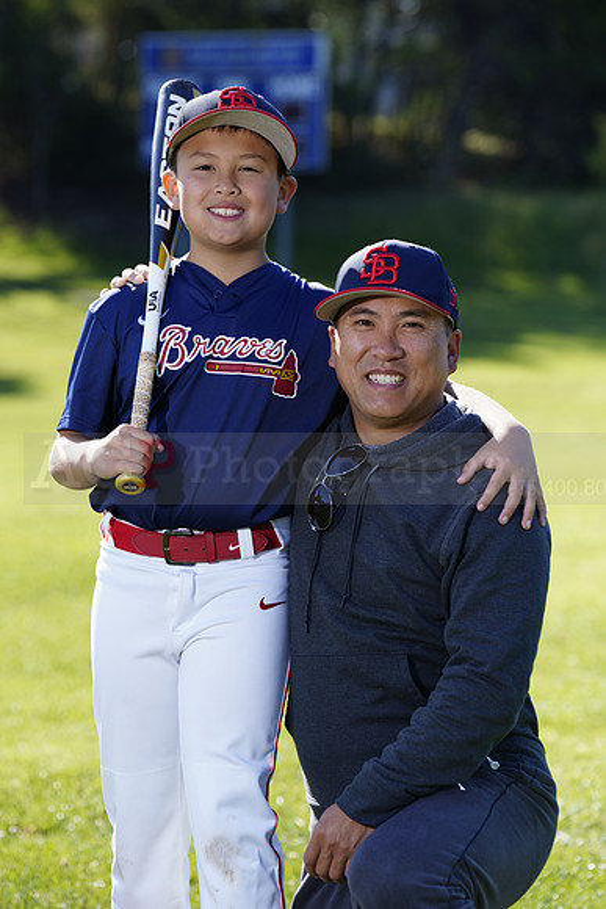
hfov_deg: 9.1
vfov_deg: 13.6
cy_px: 454
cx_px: 303
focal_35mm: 151
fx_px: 3810
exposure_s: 1/250
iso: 100
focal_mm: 151
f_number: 5
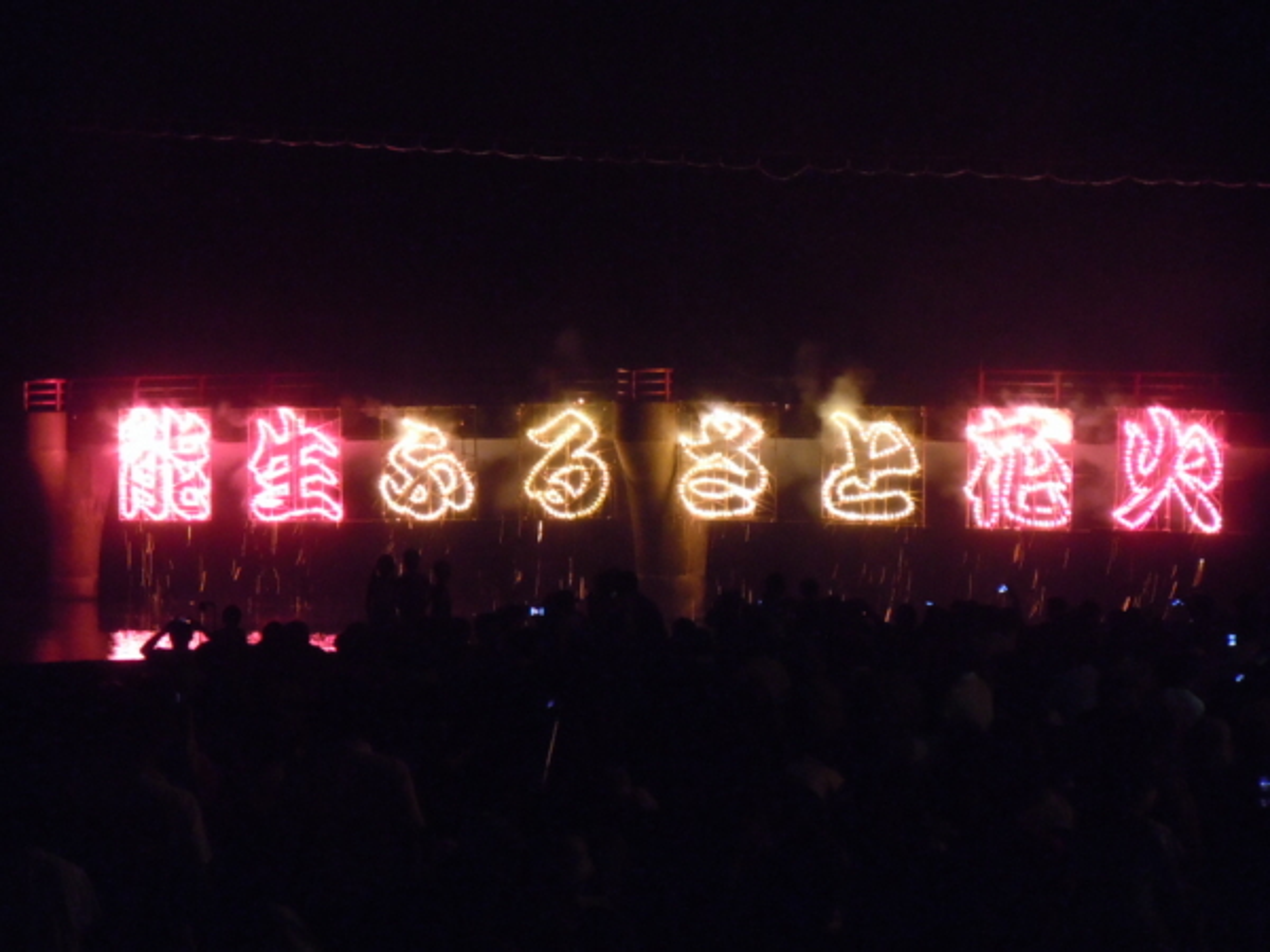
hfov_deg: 9.9
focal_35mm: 200
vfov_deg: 7.4
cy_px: 476
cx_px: 635
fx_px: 7338
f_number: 4.7
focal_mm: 36
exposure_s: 1/5
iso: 800
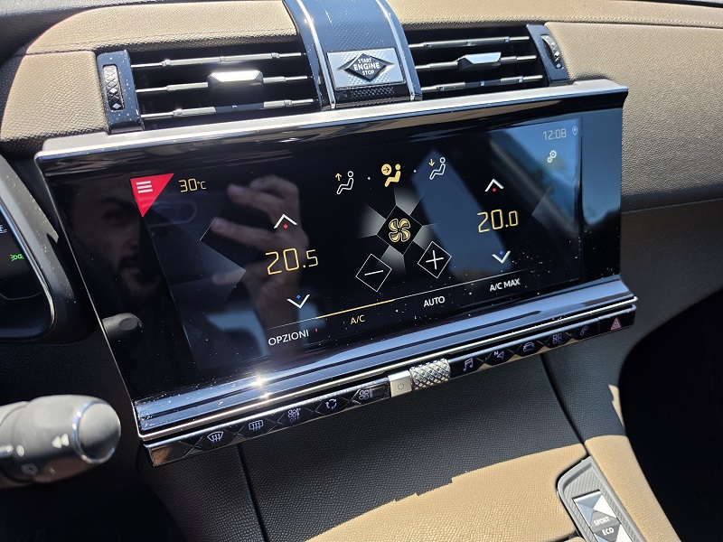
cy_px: 271
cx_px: 362
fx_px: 480
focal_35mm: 23
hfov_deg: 73.9
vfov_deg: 58.9
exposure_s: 1/1606
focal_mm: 6.5
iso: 64
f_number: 1.4
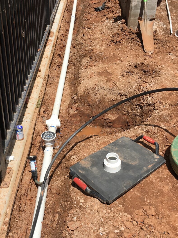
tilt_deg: -34.7
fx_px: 302
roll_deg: +0.8
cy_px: 123
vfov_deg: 42.9
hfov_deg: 32.7
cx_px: 63
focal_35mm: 44
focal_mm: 4.15
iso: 25
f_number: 2.2
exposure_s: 1/2079
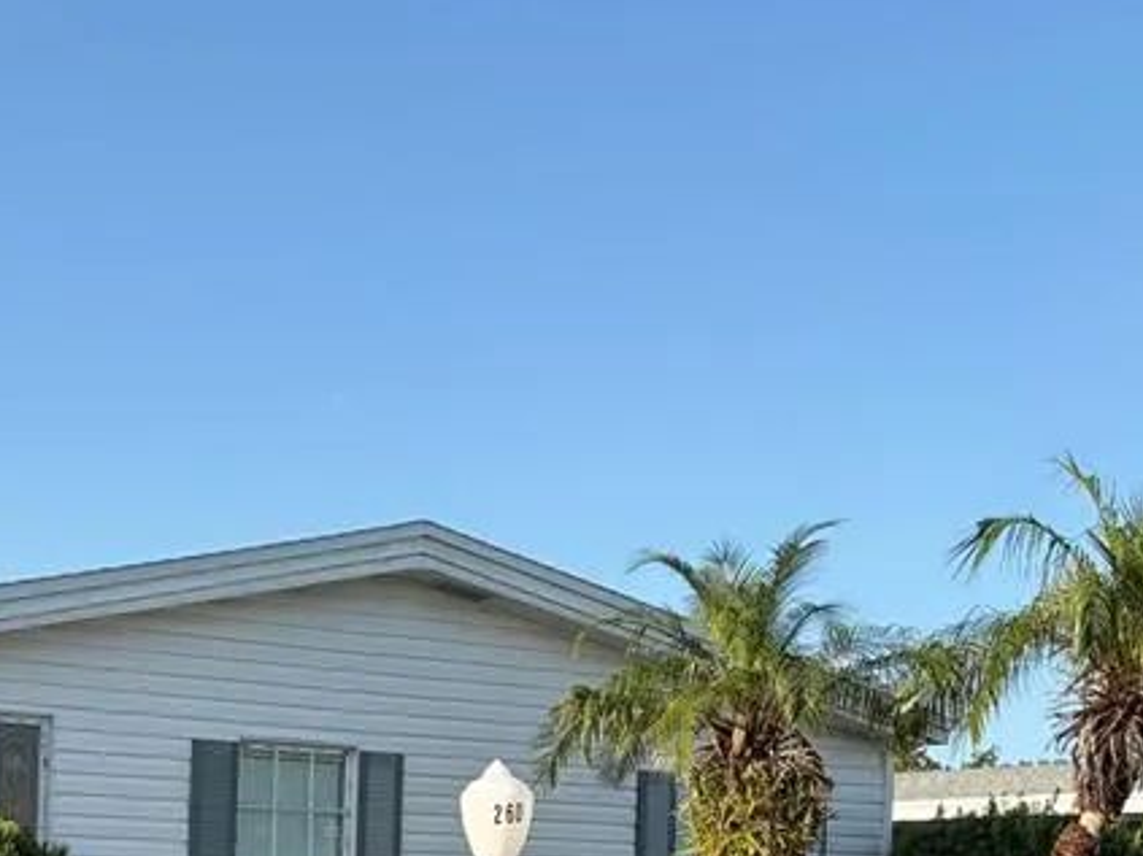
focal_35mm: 63
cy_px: 972
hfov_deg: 28.9
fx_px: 2080
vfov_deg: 21.9
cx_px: 19
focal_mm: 5.96
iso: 50
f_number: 1.6
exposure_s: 1/1706
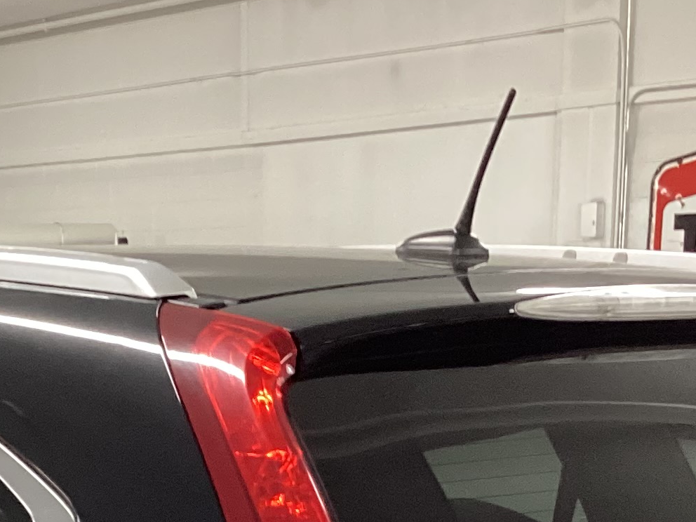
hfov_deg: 19.2
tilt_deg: -17.7
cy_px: 837
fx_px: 2051
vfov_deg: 13.5
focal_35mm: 102
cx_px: 229
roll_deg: -0.2
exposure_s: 1/50
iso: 320
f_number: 2.4
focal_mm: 3.3
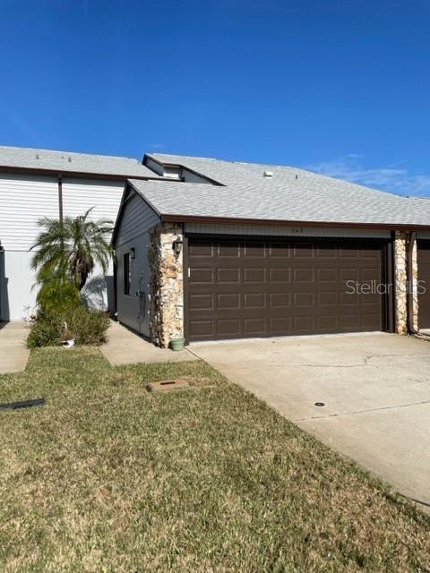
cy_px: 286
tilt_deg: +0.3
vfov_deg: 67.3
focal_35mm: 26
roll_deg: -0.8
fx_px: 431
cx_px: 215
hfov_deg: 53.1
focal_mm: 4.2
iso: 32
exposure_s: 1/5291
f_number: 1.6
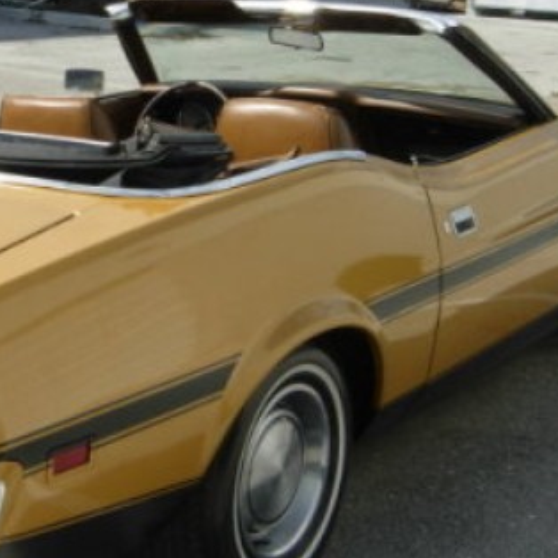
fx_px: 1477
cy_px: 240
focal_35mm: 81
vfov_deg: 21.4
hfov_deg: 21.1
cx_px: 100
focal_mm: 7.5
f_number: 6.1
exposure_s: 1/304
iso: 50
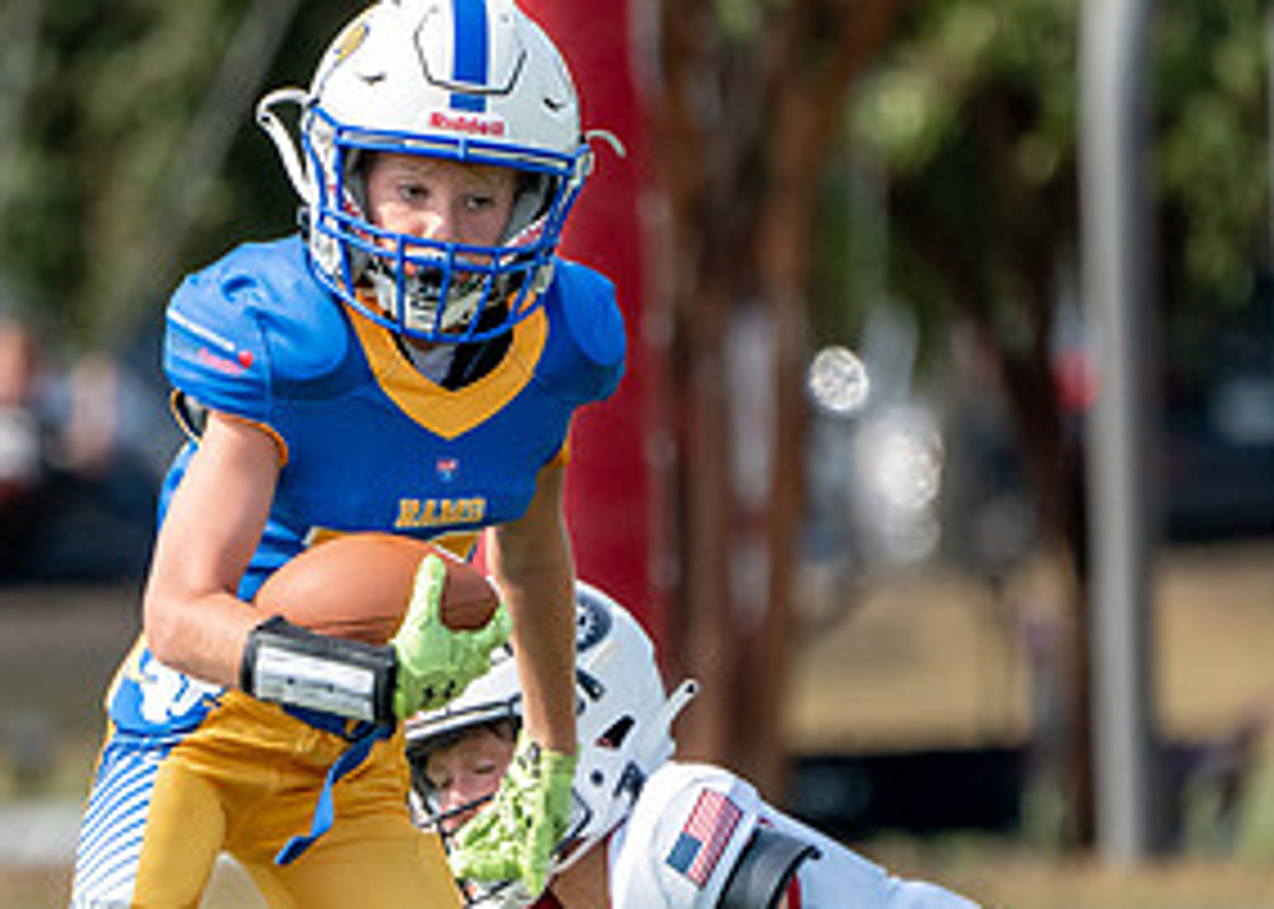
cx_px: 320
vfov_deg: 1.2
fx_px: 41745
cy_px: 747
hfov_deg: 1.7
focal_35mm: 1154
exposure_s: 1/2500
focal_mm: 400
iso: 500
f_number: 5.6
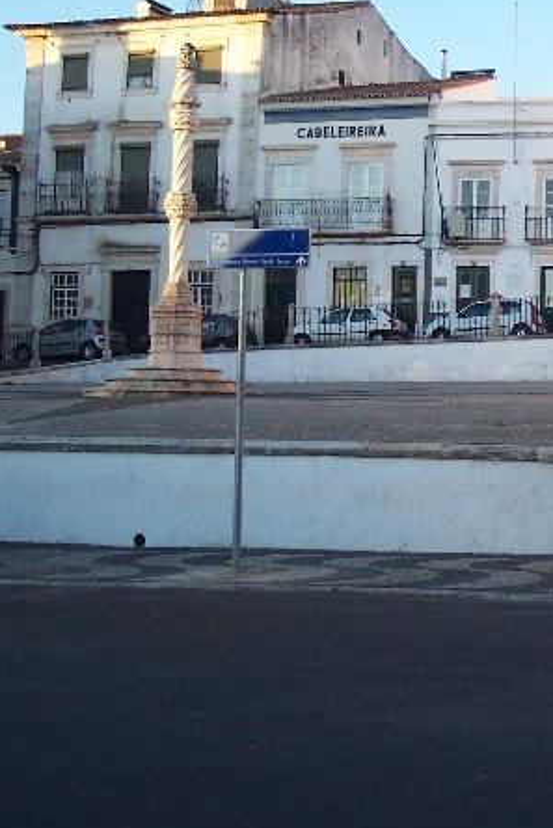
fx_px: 1635
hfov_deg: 18.3
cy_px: 298
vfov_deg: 28.3
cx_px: 652
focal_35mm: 71
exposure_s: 1/350
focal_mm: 8
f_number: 2.8
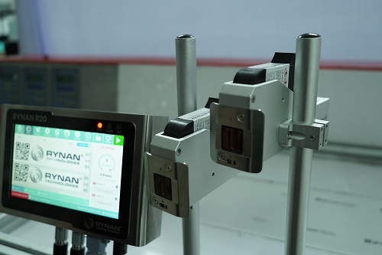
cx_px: 191
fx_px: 339
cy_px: 128
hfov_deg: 58.7
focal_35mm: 32
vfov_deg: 41.1
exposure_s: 1/80
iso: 1000
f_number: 4.5
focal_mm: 32
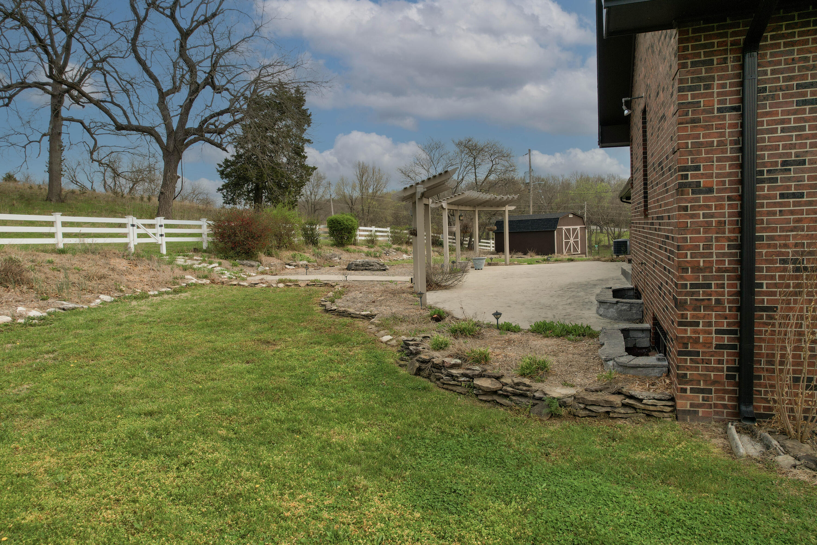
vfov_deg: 57.2
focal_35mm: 22
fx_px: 499
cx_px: 408
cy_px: 272
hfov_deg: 78.6
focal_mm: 8.38
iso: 110
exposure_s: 1/1000
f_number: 2.8
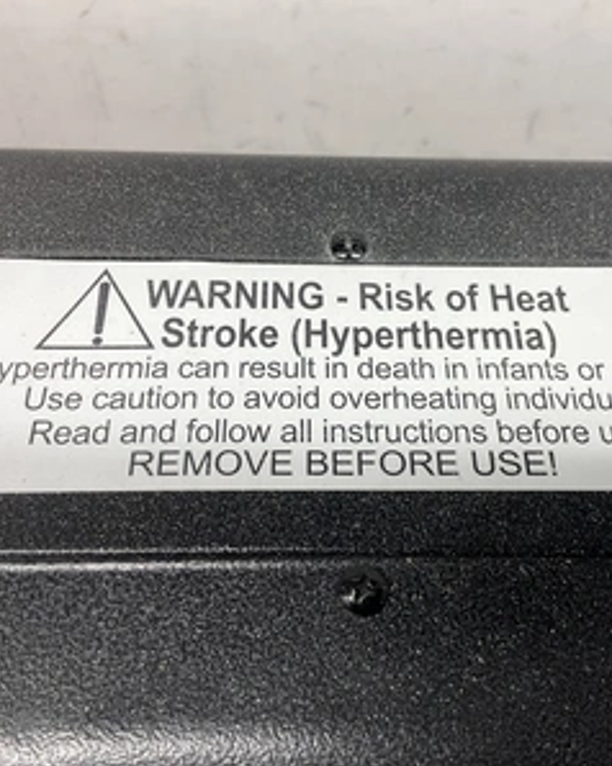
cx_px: 334
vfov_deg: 48.0
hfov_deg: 39.1
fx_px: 861
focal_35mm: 38
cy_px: 383
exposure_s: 1/120
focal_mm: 3
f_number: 1.8
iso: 32
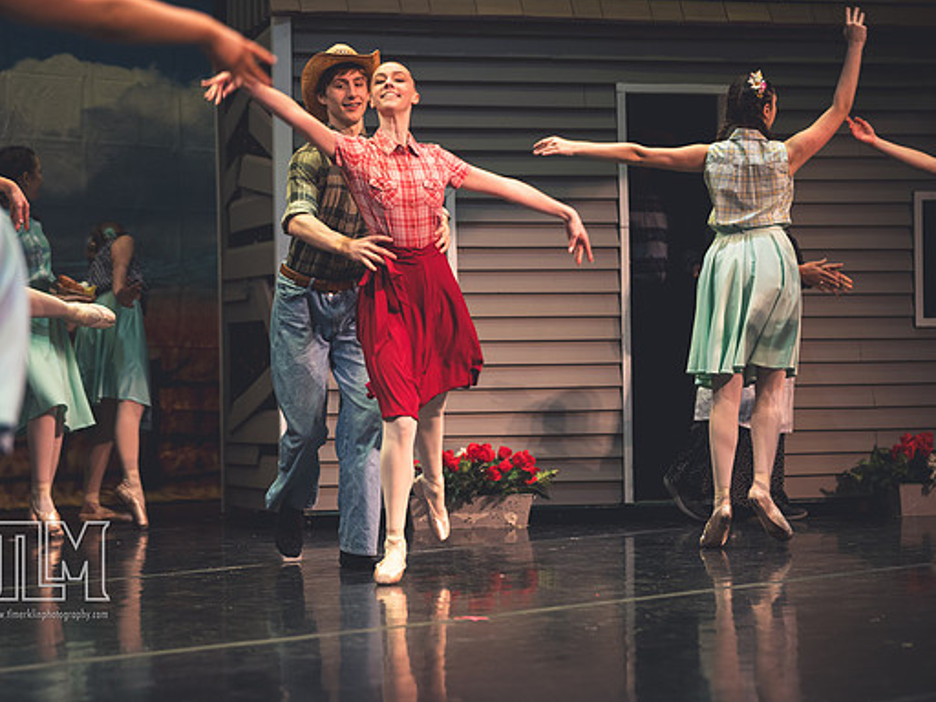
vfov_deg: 13.6
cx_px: 442
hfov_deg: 18.0
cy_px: 350
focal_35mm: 109
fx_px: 2947
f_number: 2.8
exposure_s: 1/250
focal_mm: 100
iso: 1400
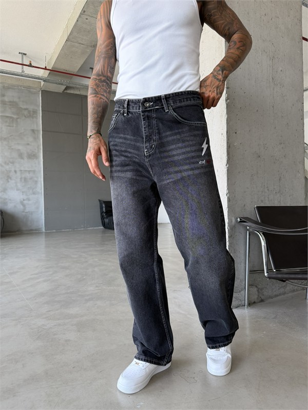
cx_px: 154
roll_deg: +0.9
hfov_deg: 56.8
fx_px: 285
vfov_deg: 71.6
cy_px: 205
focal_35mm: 24
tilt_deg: -0.9
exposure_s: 1/121
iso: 160
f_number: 1.78
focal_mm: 6.76
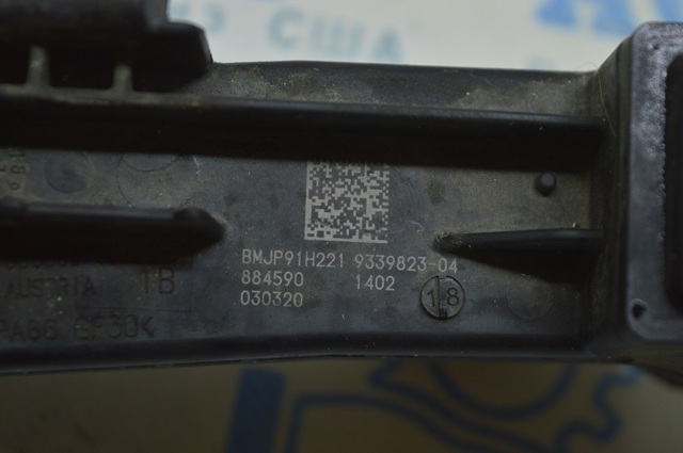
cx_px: 342
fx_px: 1563
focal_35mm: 82
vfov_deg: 16.5
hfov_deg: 24.6
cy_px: 226
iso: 400
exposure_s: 1/40
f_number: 5.6
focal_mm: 55
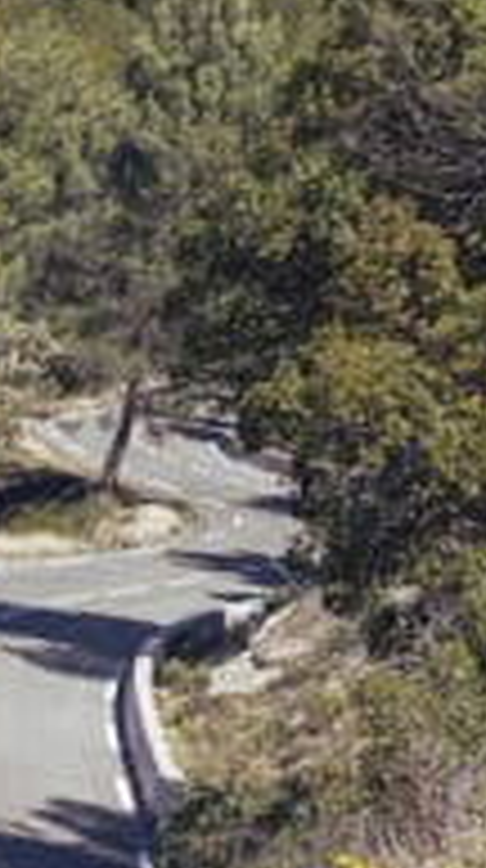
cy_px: 908
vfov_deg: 14.5
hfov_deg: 7.0
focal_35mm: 146
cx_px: -1215
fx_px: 3358
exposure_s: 1/320
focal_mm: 35
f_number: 8
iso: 320
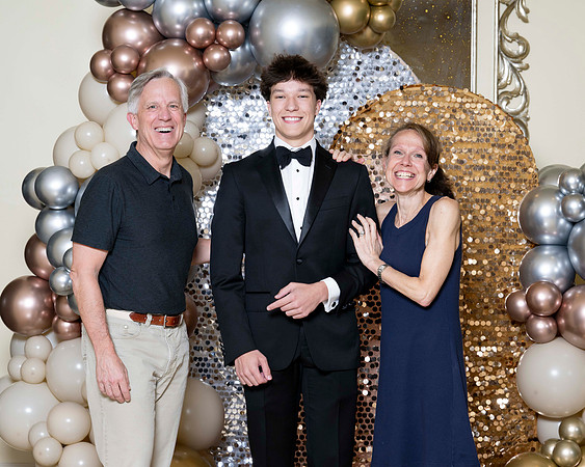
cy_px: 234
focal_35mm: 104
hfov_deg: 18.5
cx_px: 311
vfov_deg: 14.8
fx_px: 1796
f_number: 5.6
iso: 250
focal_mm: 87
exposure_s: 1/200
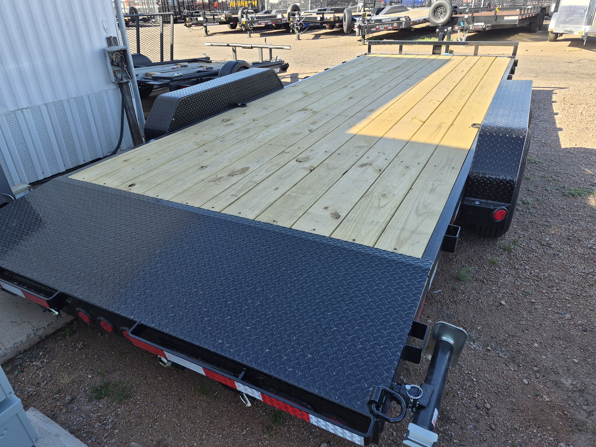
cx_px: 298
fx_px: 396
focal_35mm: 23
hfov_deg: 73.9
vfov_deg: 58.9
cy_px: 224
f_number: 1.8
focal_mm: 5.4
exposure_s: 1/1724
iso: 80
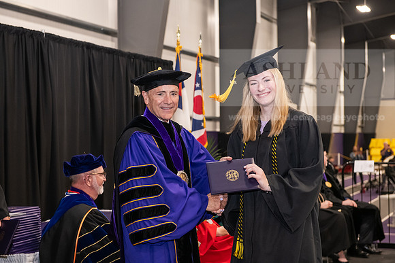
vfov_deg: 19.5
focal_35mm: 70
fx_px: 768
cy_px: 132
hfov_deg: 28.8
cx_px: 198
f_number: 5
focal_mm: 70
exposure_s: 1/125
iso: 2500
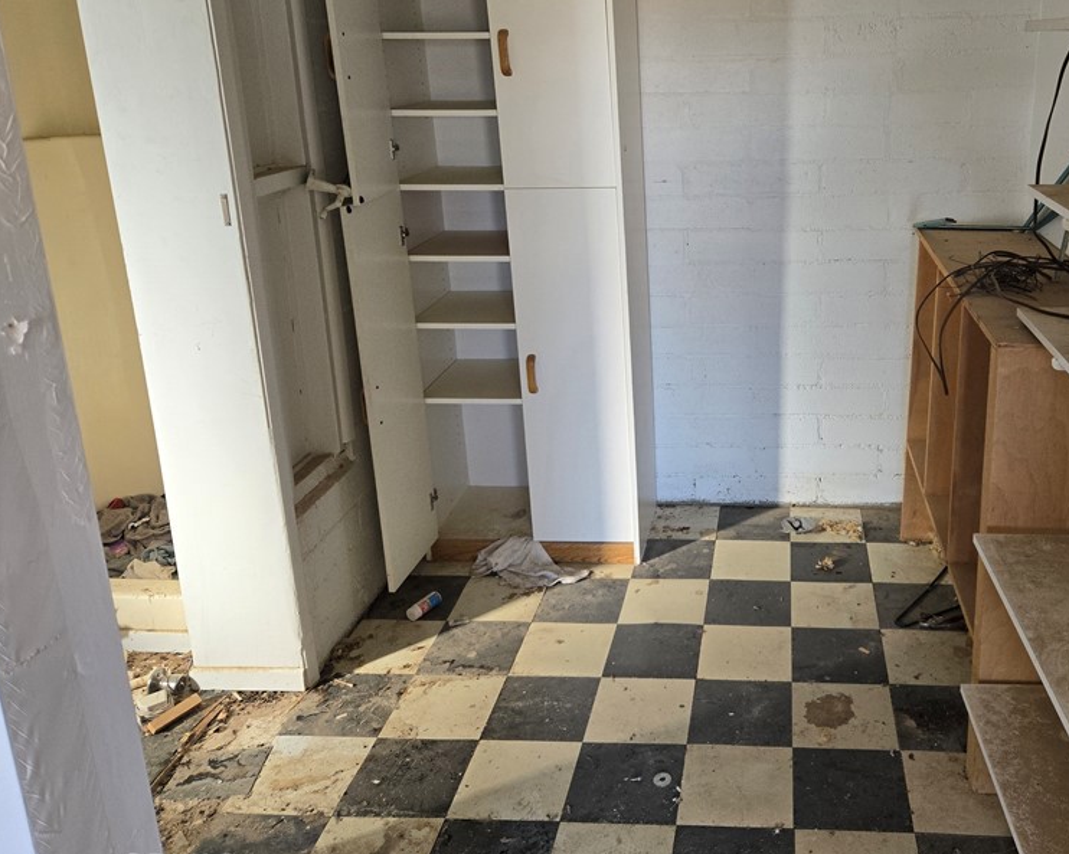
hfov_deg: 56.1
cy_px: 334
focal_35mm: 31
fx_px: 980
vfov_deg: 46.8
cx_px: 707
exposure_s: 1/180
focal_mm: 5.4
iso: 250
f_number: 1.8
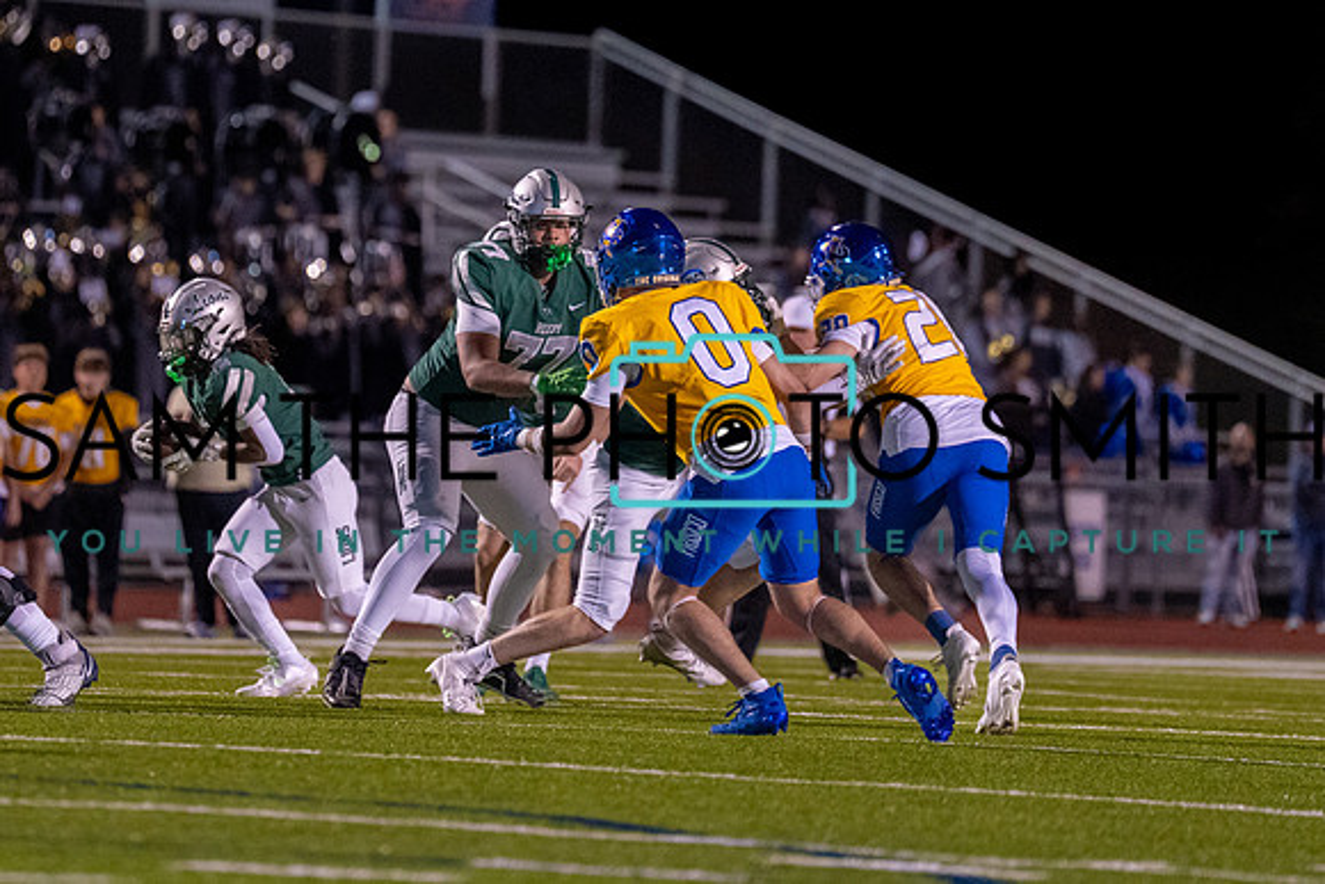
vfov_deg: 4.0
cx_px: 609
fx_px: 12617
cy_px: 218
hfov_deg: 6.0
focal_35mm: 343
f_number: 2.8
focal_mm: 200
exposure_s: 1/1000
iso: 5000
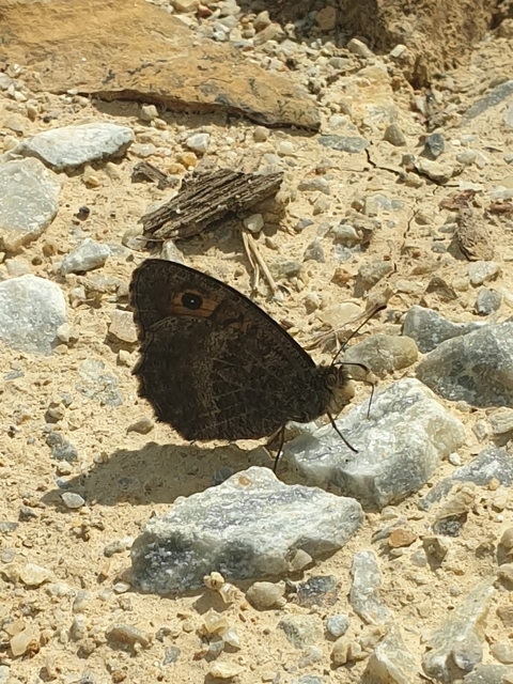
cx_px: 256
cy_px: 342
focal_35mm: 26
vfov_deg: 67.3
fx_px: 514
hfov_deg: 53.1
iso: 50
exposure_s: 1/2070
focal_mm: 4.3
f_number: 2.4
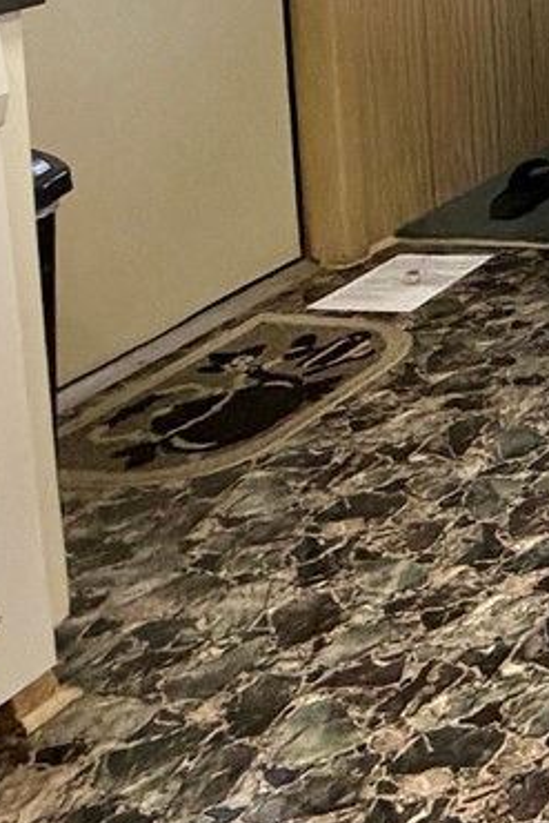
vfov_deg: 27.9
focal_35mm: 63
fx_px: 1440
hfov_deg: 14.7
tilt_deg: -6.0
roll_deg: -0.8
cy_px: -165
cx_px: 1287
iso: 250
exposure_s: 1/60
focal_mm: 2.22
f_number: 2.2
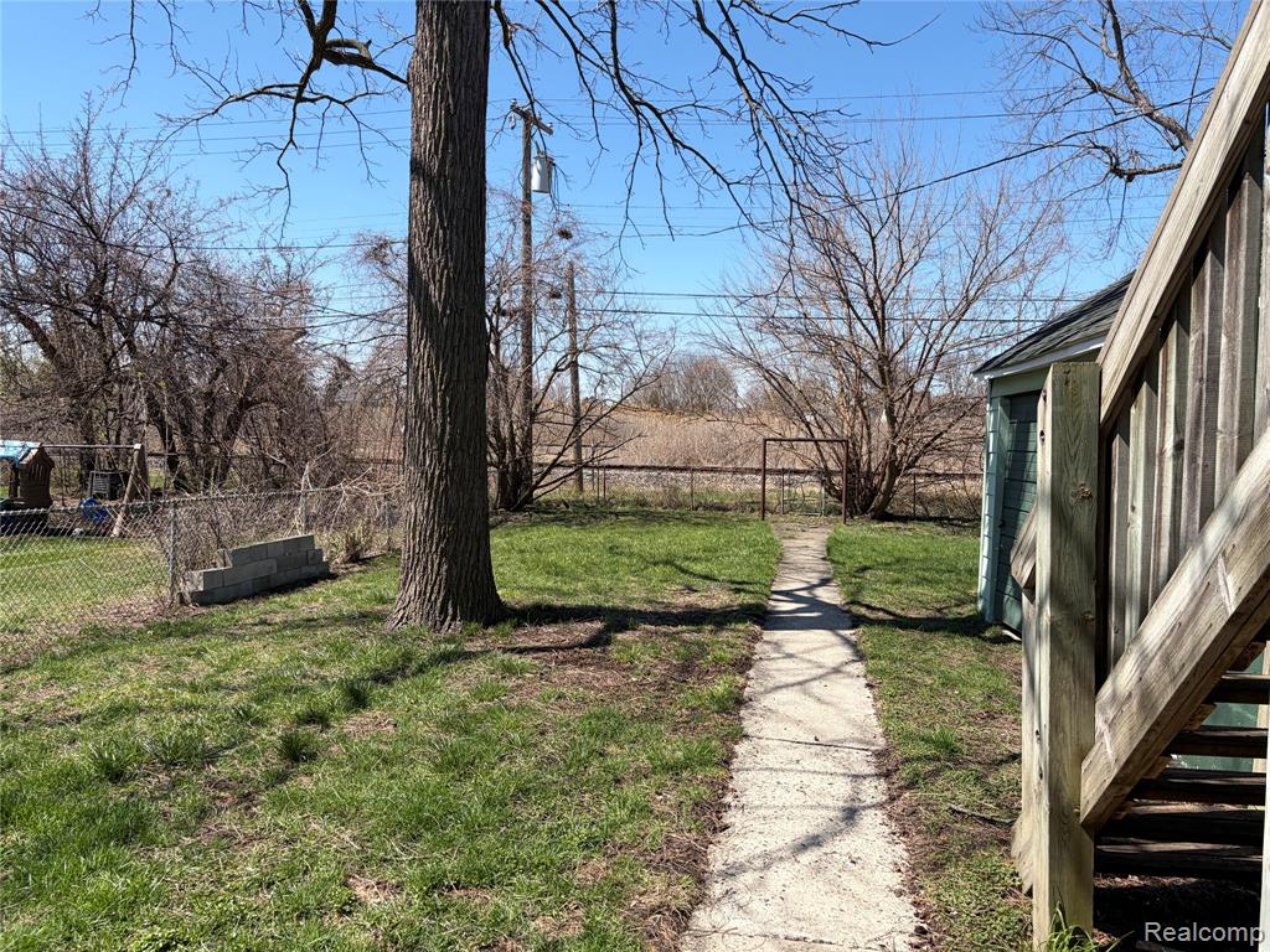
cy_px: 476
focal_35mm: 26
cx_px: 635
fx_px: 954
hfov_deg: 67.3
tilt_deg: -2.0
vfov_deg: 53.1
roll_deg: -0.4
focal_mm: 5.96
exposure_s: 1/2364
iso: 50
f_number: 1.6
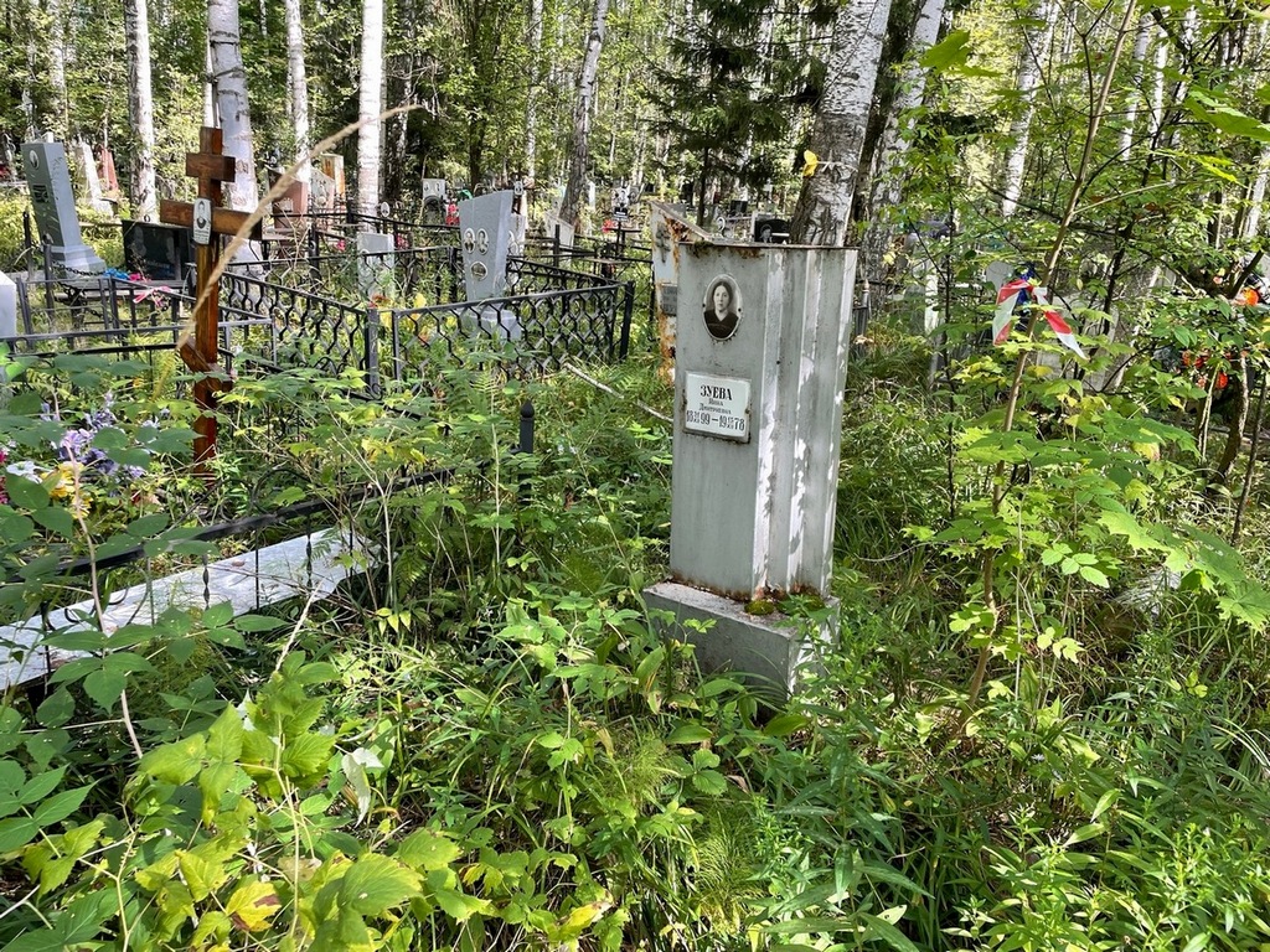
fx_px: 954
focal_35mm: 26
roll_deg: -2.0
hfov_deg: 67.3
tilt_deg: -11.4
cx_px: 635
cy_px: 476
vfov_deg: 53.1
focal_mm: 4.2
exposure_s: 1/131
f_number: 1.6
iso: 32
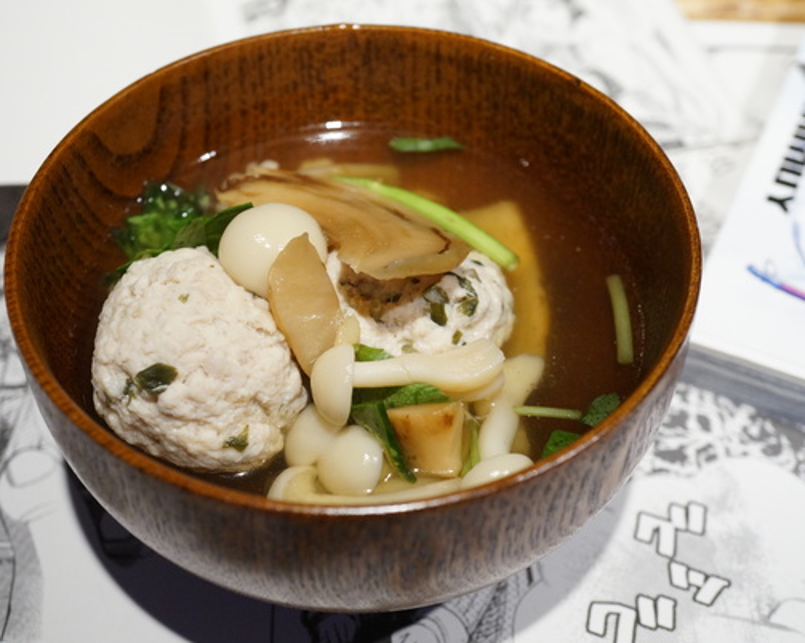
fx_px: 1238
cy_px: 317
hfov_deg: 36.0
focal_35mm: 52
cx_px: 370
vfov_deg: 29.1
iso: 1600
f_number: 5
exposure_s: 1/160
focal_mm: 30
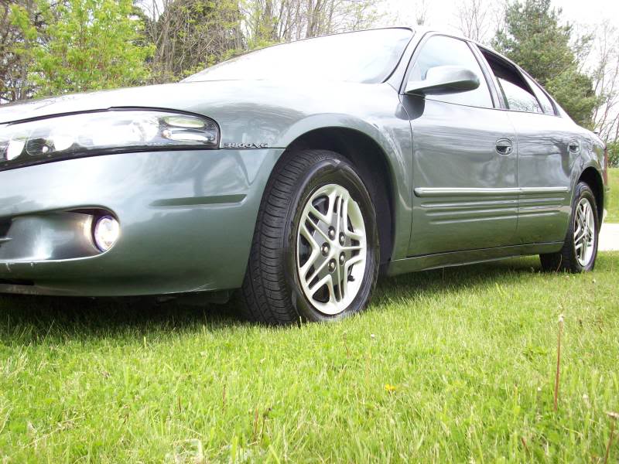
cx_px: 310
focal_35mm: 46
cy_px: 232
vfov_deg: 31.5
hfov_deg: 41.2
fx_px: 823
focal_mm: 7.6
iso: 80
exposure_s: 1/218
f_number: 3.1
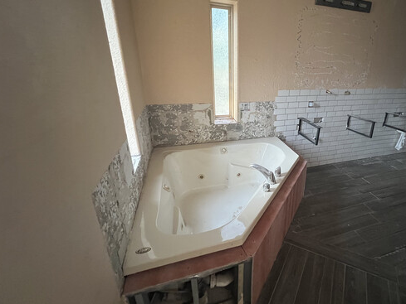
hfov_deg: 88.6
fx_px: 199
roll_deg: -2.6
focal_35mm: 17
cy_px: 139
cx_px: 262
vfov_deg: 74.6
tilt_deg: -21.6
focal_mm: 1.57
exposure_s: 1/60
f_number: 1.8
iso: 800
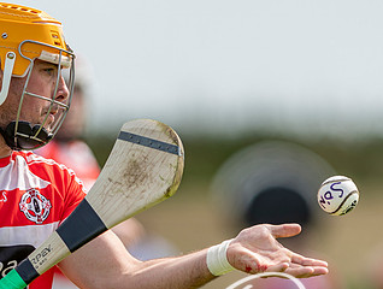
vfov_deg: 1.6
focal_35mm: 943
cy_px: 263
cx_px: 13
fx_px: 10457
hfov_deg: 2.1
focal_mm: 300
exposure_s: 1/1600
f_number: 2.8
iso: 100
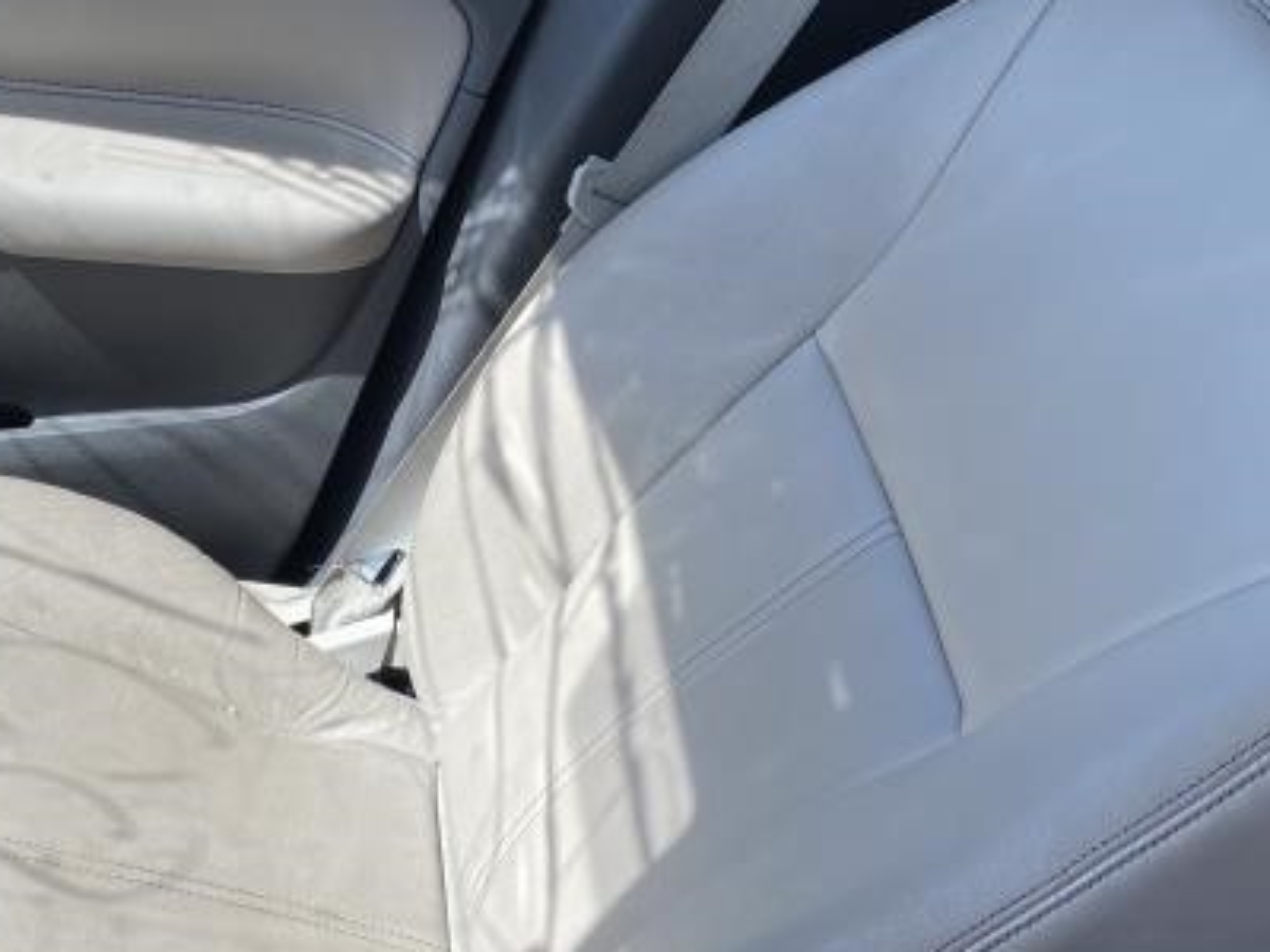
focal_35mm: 52
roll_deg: -9.0
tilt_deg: -38.4
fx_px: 1908
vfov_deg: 28.0
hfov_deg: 36.0
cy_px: 470
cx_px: 314
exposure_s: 1/728
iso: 32
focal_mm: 4.25
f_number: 1.8
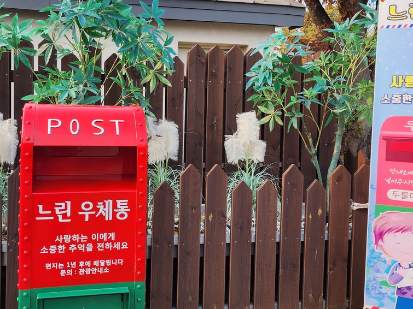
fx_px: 465
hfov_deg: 47.4
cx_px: 151
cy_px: 125
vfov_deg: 36.7
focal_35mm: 39
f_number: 1.8
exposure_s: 1/313
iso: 12
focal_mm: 6.4
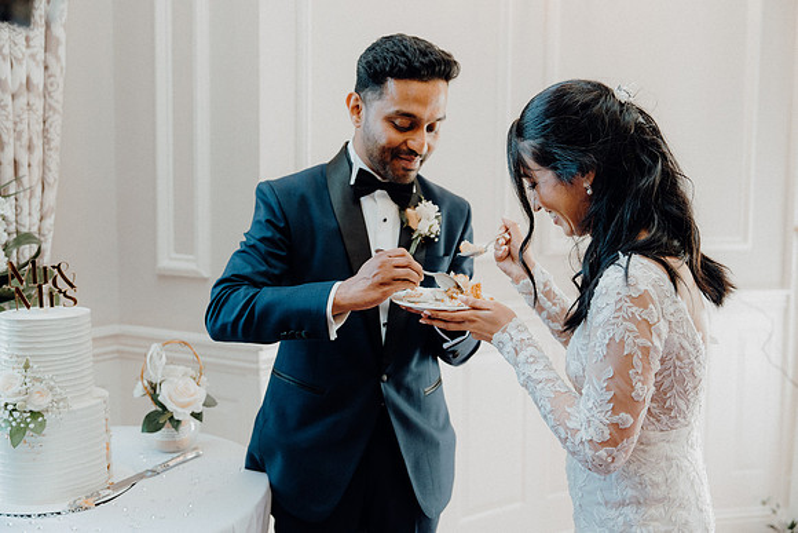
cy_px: 266
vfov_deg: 33.4
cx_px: 399
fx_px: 887
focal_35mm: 40
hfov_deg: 48.4
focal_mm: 40
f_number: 3.5
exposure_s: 1/200
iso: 1250
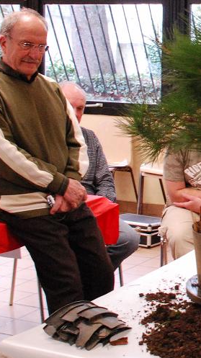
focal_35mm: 81
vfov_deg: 26.1
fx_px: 769
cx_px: 312
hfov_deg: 13.9
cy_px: 124
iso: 1600
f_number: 11
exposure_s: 1/10
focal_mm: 20
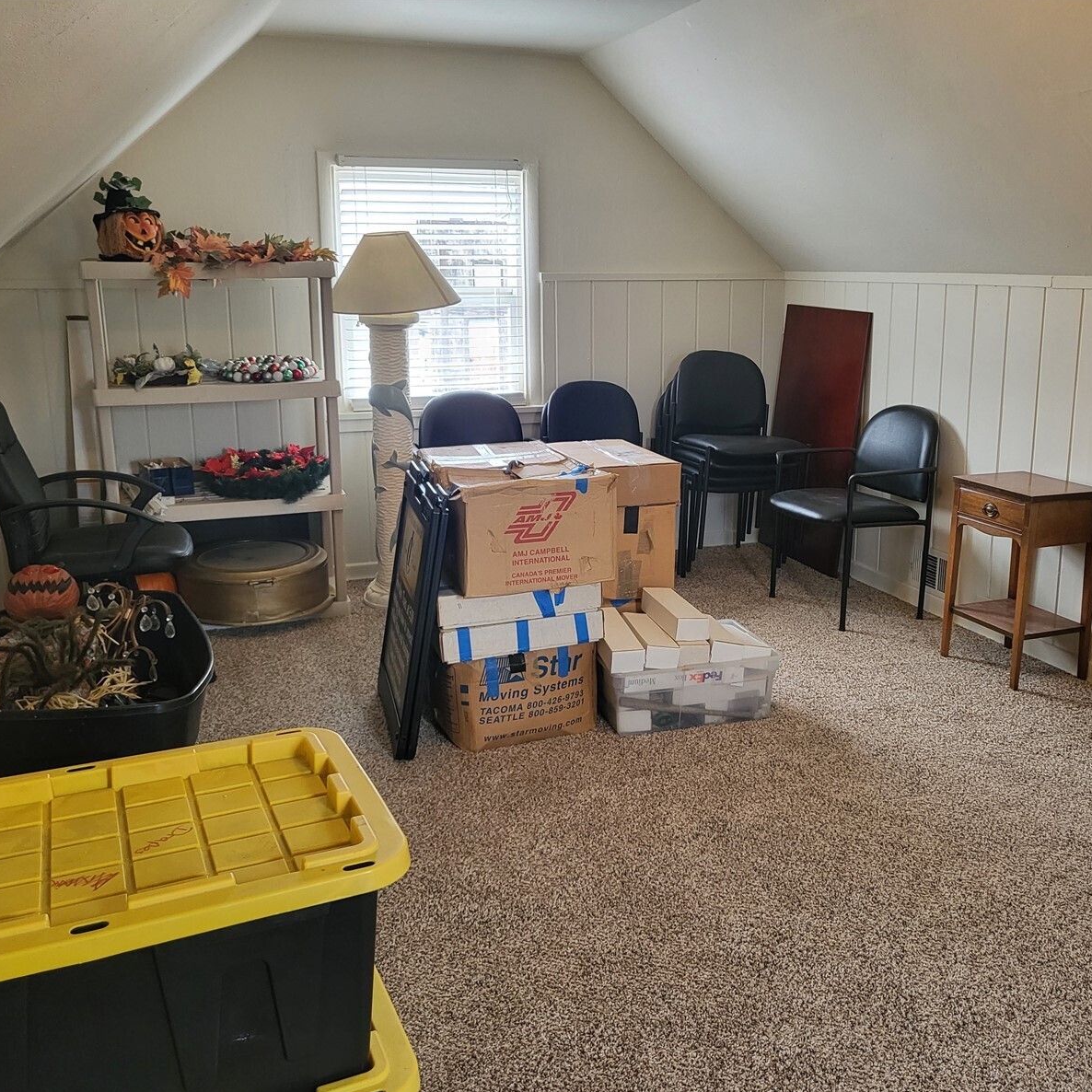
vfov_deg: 52.5
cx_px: 609
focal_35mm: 31
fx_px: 1106
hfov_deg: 52.4
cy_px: 550
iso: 200
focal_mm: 4.25
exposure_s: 1/40
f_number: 1.8
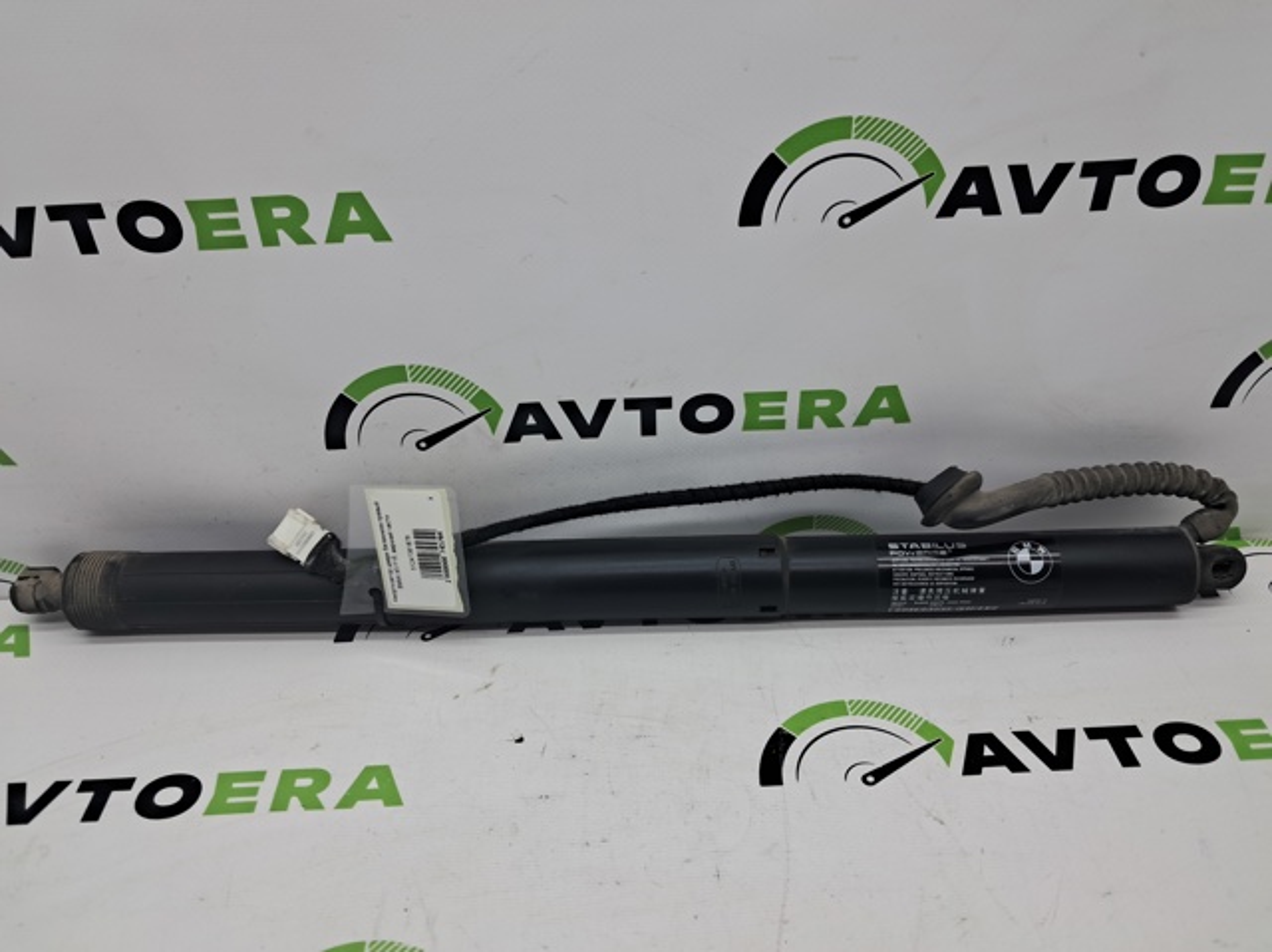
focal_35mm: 27
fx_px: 991
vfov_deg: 51.3
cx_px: 636
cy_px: 476
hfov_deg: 65.4
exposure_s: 1/100
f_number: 1.8
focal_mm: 4
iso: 50
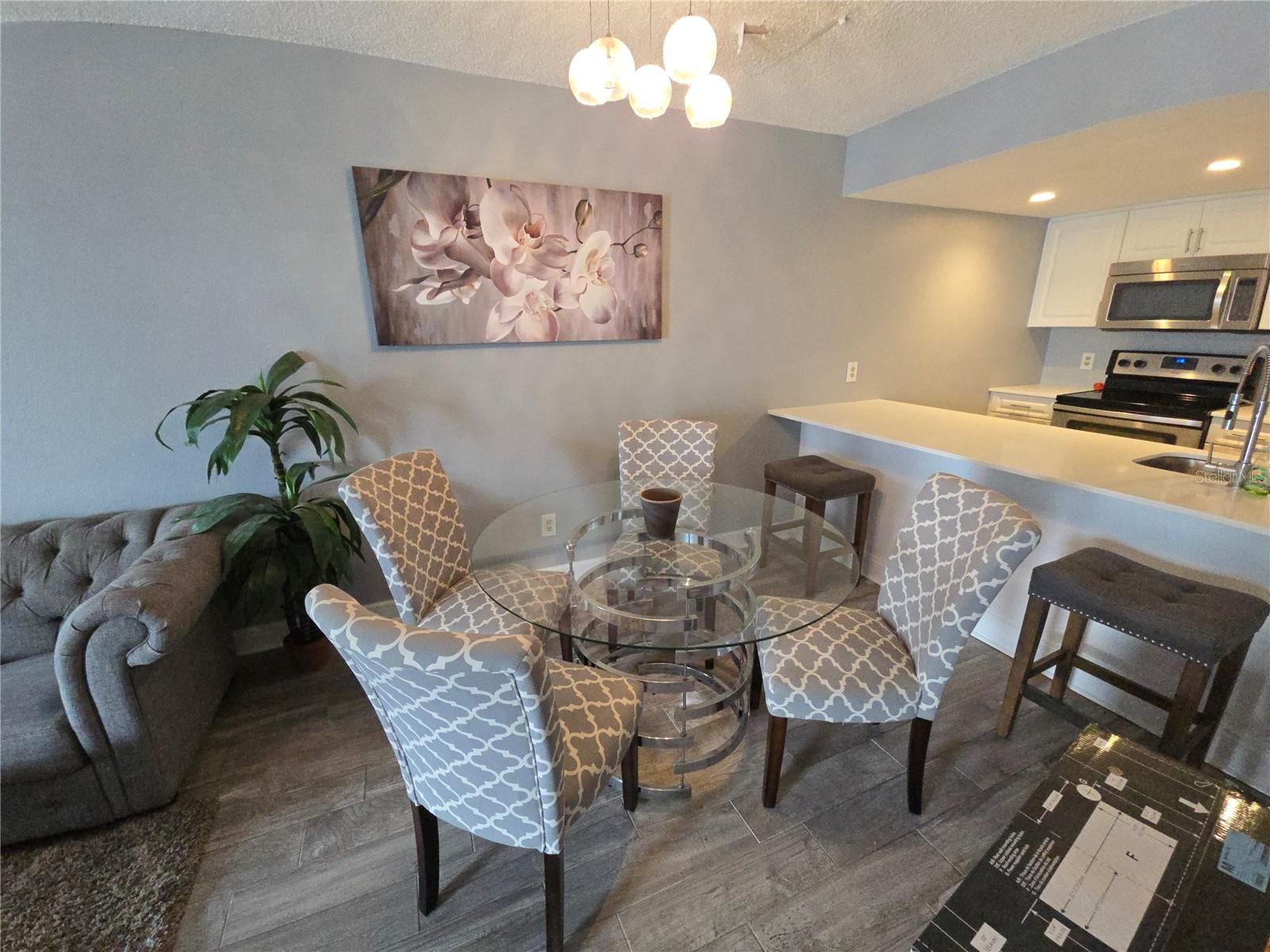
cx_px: 635
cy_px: 476
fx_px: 477
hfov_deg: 106.2
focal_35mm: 13
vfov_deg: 89.9
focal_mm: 2.2
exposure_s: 1/60
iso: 500
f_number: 2.2
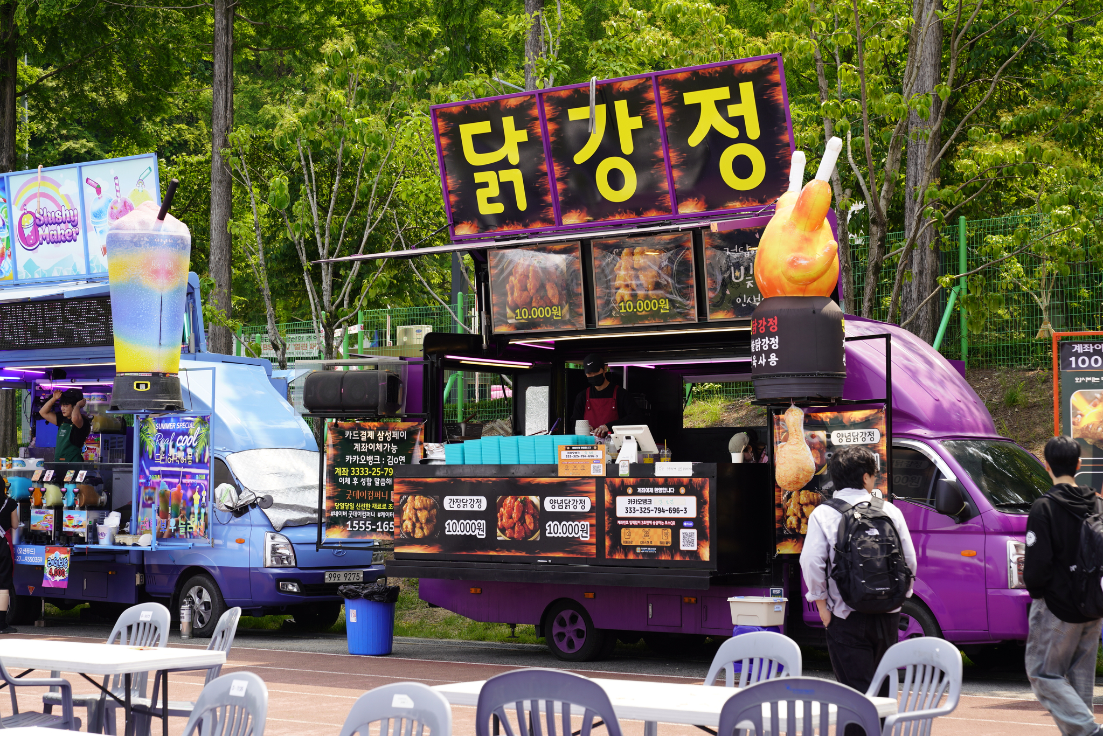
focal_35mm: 70
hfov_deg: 28.8
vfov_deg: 19.5
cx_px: 552
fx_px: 2145
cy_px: 368
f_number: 6.3
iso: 100
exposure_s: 1/125
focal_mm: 70
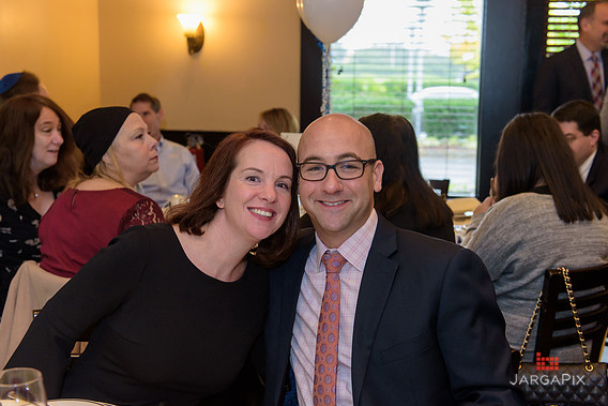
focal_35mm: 49
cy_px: 201
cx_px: 302
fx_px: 828
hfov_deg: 40.3
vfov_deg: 27.5
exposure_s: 1/125
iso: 1600
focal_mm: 48
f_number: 3.2
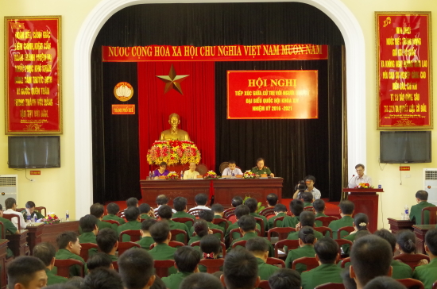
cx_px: 218
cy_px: 144
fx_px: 654
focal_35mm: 54
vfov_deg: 24.9
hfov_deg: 36.9
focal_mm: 36
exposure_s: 1/20
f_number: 9
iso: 3200
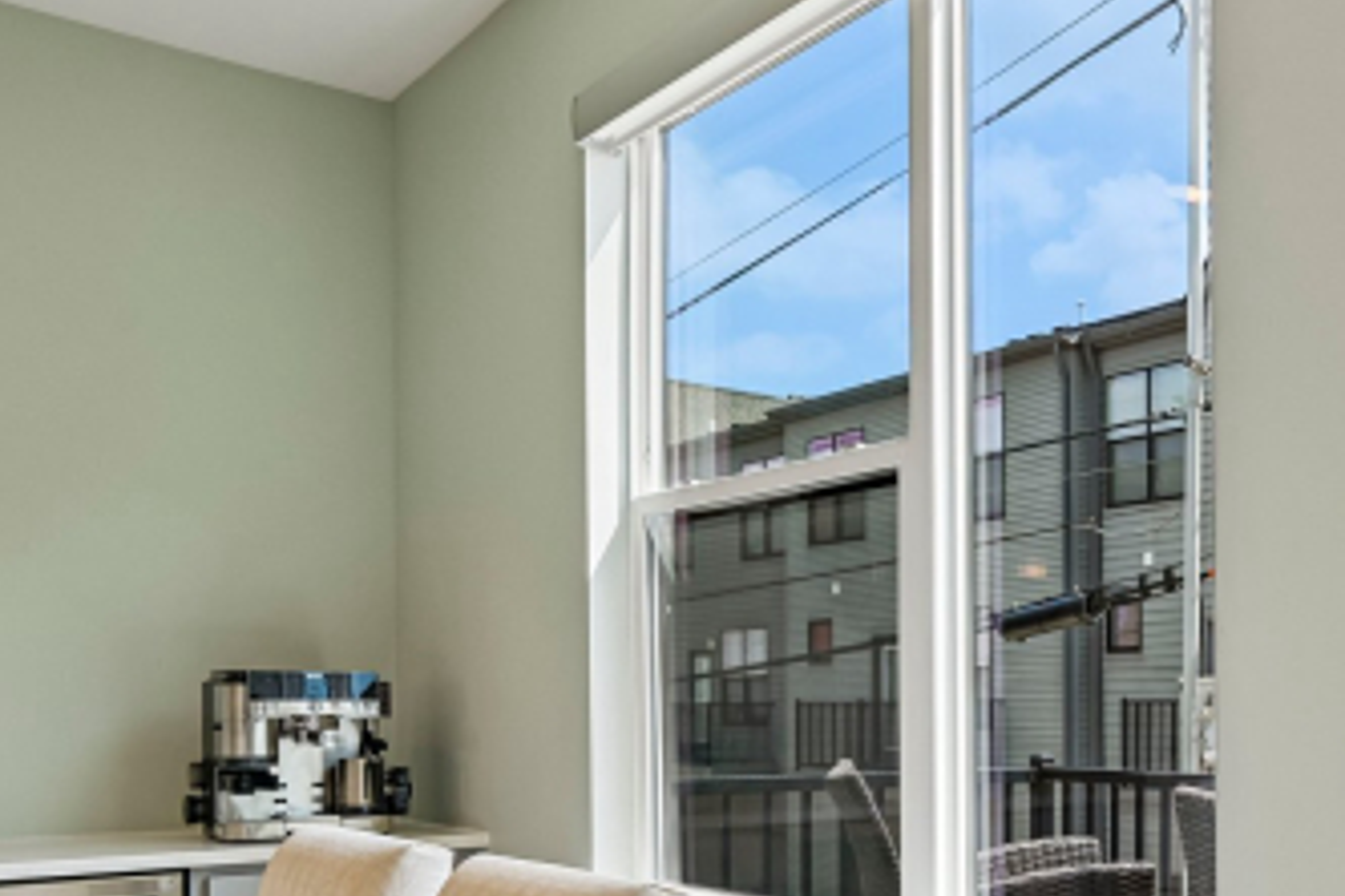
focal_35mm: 36
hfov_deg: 44.1
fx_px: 1345
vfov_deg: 36.0
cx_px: 1385
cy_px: 674
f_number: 8
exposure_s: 1/160
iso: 100
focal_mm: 16
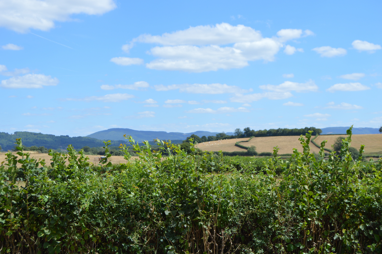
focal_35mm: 57
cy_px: 127
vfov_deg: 23.7
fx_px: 604
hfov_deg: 35.1
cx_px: 191
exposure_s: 1/250
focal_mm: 38
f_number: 8
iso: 100
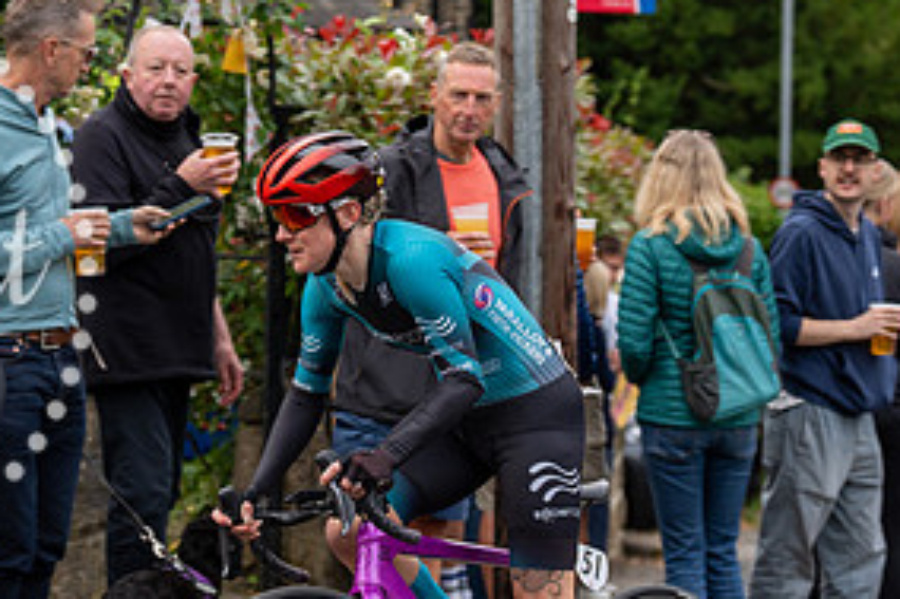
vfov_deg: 9.6
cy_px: 109
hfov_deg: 14.3
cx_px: 292
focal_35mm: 143
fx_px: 3573
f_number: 3.5
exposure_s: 1/500
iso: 500
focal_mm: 70
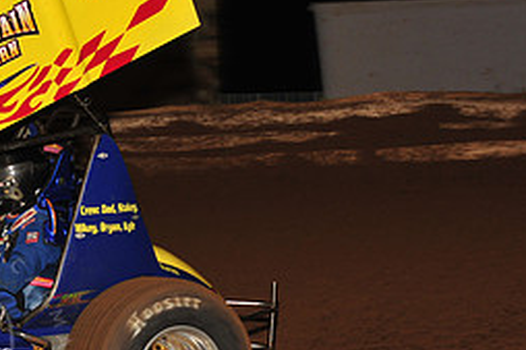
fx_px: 3066
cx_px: -54
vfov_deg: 6.5
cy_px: 170
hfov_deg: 9.7
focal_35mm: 210
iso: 1000
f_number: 8
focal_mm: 92
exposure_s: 1/320
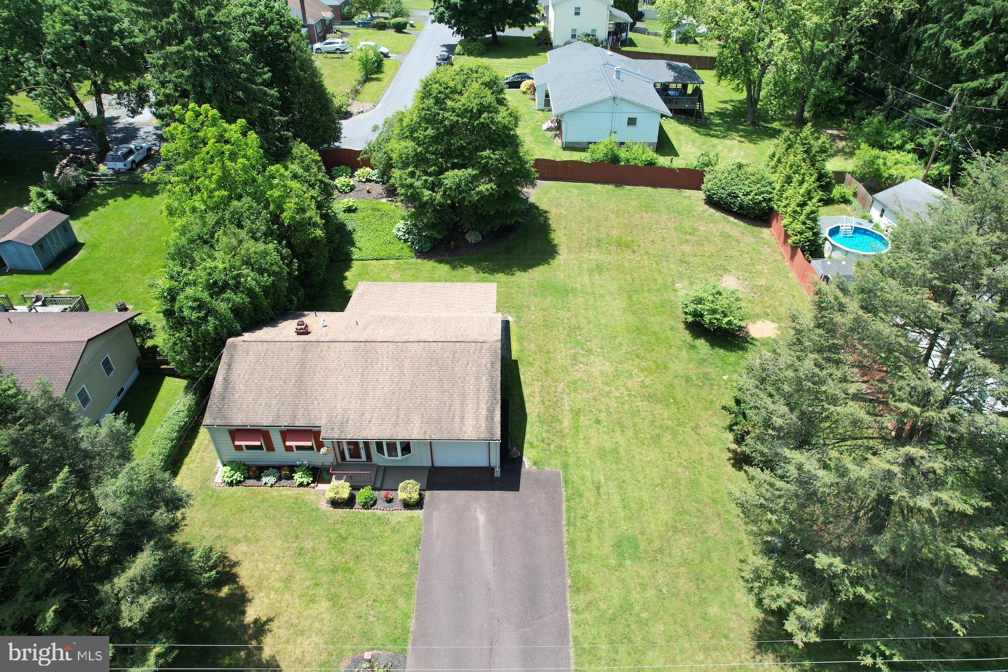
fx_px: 616
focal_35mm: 22
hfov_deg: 78.6
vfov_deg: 57.2
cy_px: 336
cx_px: 504
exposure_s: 1/640
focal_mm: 8.38
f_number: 2.8
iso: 100
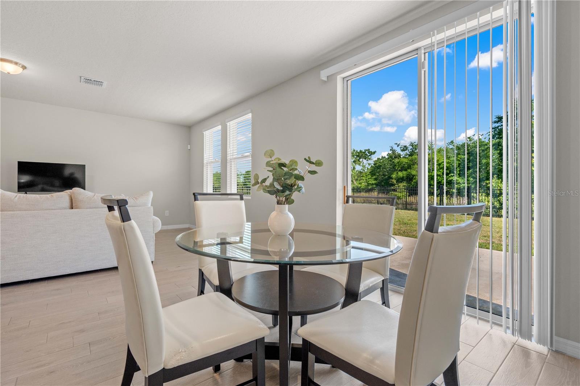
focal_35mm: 16
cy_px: 193
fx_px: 258
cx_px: 290
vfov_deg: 73.7
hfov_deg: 96.7
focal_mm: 16
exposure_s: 1/20
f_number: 5.6
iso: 250
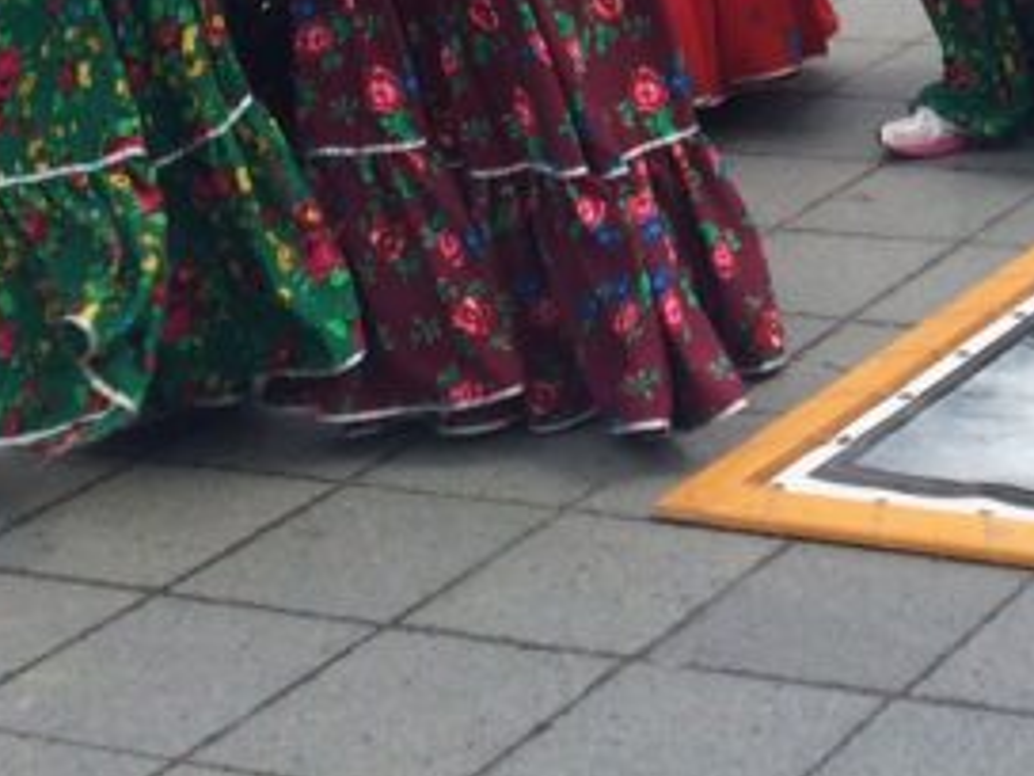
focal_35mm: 109
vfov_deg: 12.3
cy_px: -654
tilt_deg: -3.9
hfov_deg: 17.0
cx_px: 1350
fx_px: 3256
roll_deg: +4.1
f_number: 2.2
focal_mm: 4.15
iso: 32
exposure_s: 1/1053
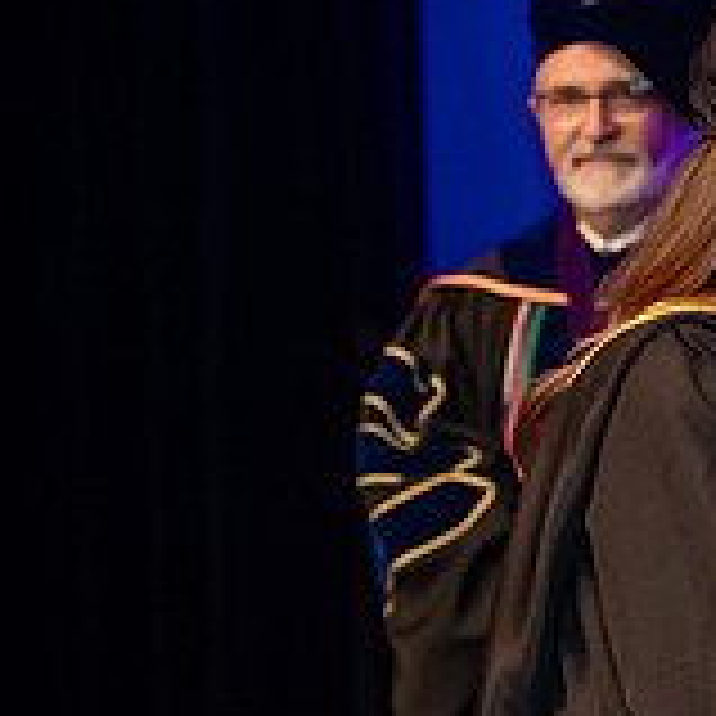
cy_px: 552
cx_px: 1270
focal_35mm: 217
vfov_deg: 8.1
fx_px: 5078
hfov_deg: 7.8
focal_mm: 70
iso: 3200
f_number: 4
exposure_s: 1/200
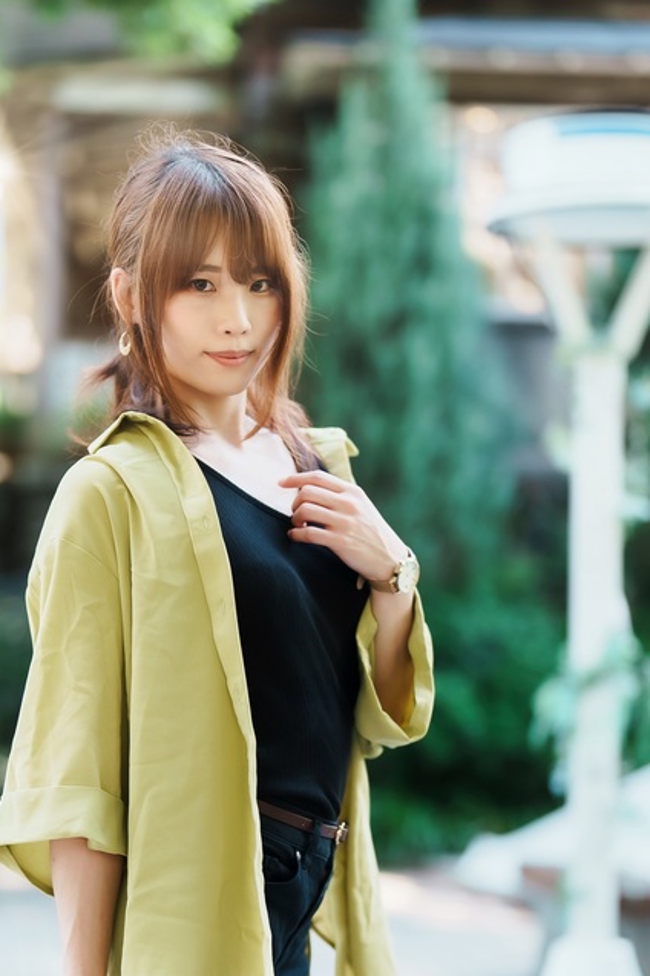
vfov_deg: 23.8
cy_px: 663
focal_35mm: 85
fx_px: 2302
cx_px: 214
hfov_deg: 16.0
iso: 80
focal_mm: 50
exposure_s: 1/400
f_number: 1.2
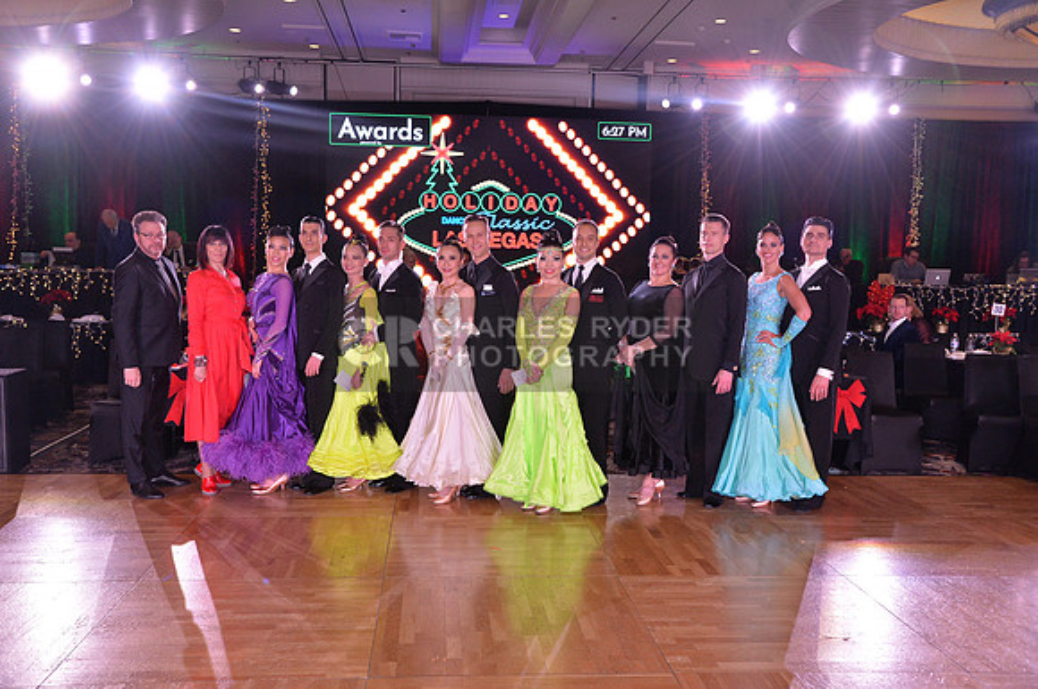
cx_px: 519
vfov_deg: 38.8
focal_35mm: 34
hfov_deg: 55.9
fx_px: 979
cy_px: 344
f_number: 5
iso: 2000
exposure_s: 1/250
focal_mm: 34
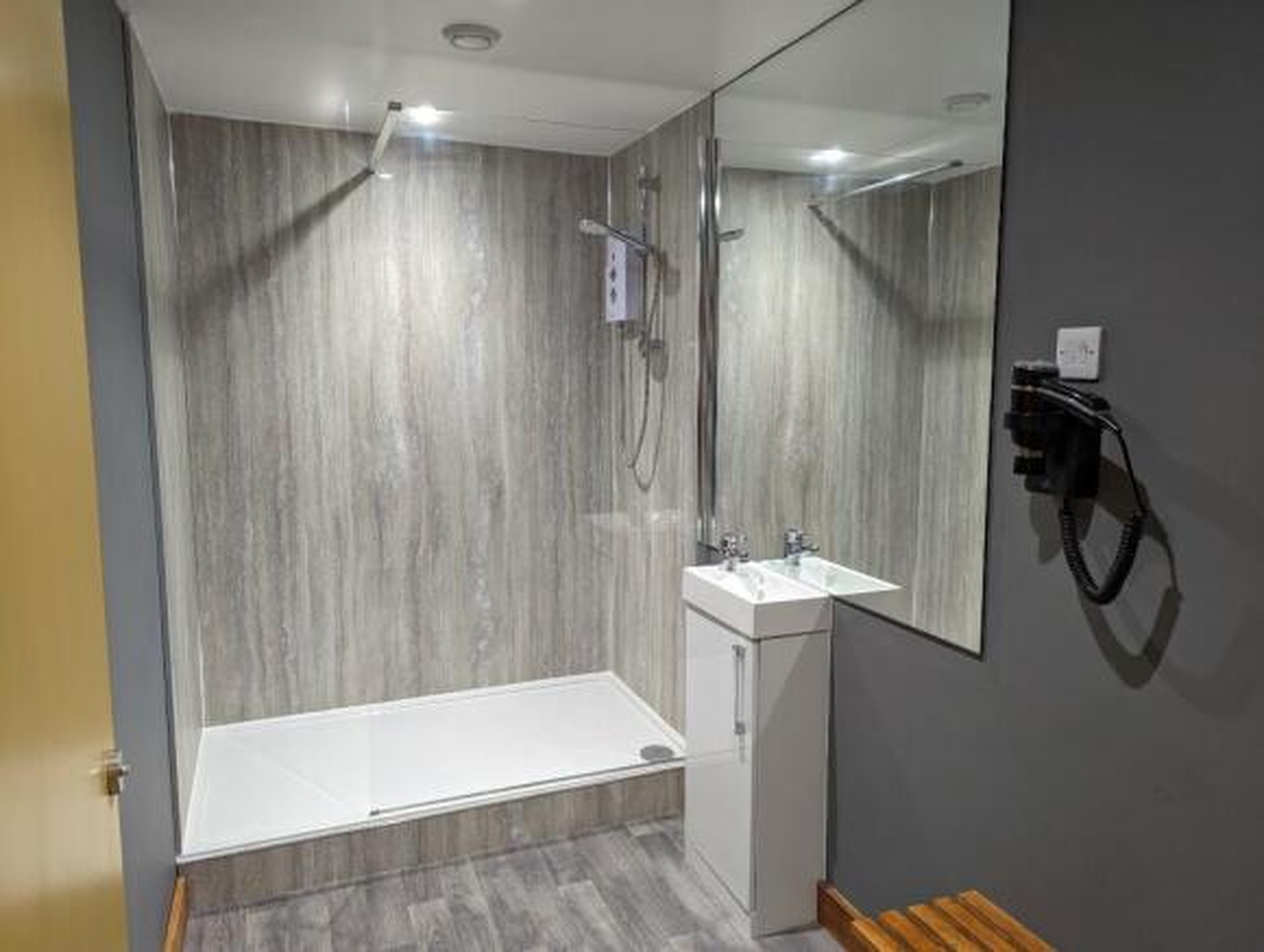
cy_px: 476
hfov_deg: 71.5
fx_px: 878
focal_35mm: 24
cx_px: 632
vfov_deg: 57.0
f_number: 1.85
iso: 99
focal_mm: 6.81
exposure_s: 1/25
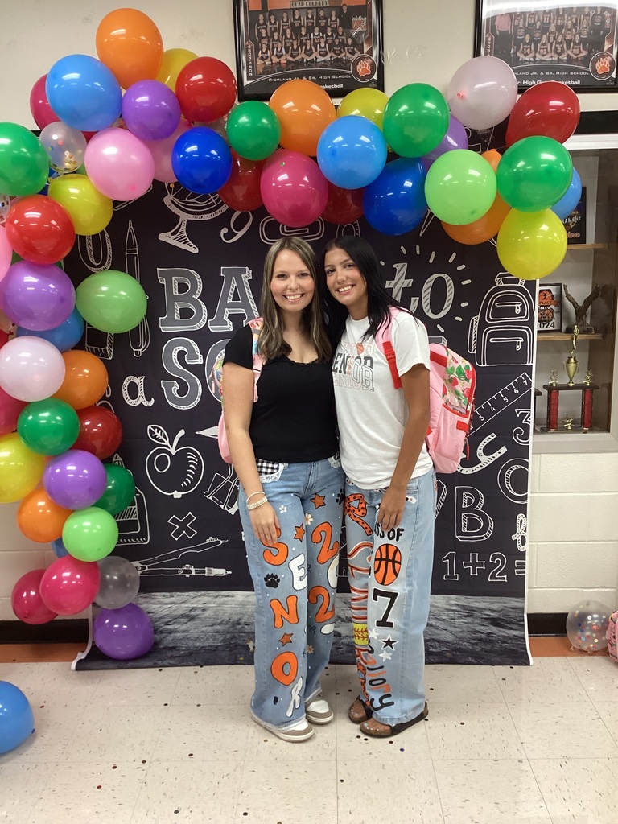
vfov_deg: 58.4
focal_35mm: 31
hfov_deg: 45.4
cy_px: 412
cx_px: 309
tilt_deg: -12.7
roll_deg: +1.6
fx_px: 738
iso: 320
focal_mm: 3.3
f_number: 2.4
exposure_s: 1/60
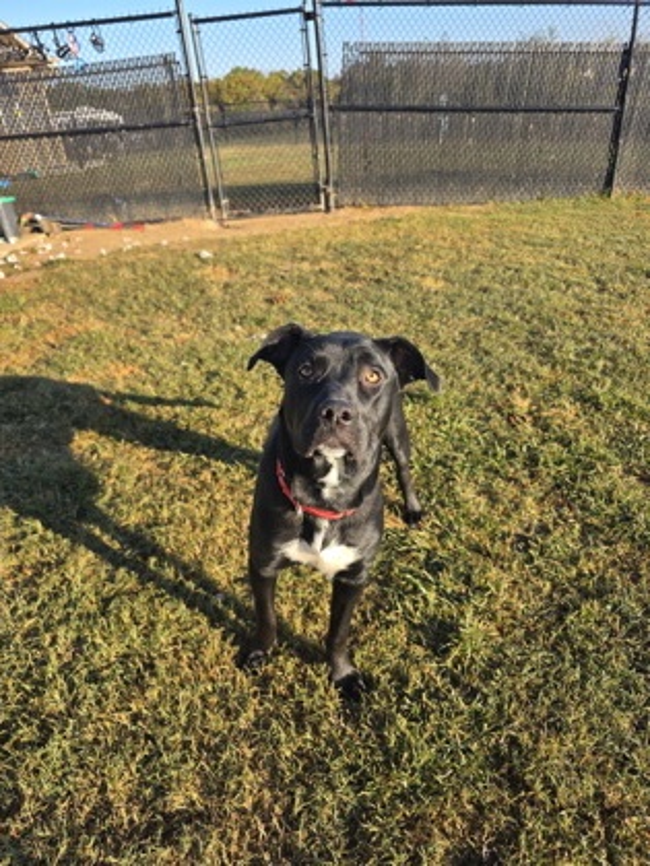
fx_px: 576
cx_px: 325
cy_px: 433
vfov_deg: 73.9
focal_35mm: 23
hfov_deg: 58.9
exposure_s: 1/1606
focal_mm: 6.3
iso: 80
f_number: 1.7
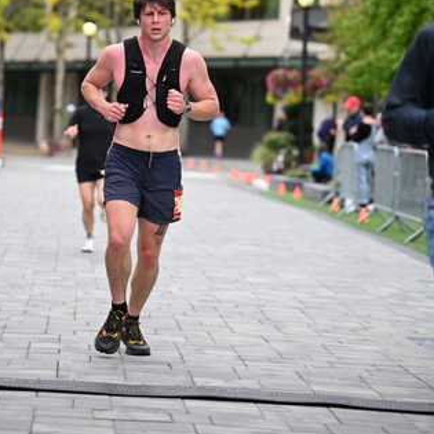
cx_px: 183
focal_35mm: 156
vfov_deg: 11.2
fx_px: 2213
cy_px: 84
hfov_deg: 11.2
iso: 640
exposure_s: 1/2000
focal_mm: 105
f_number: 2.8
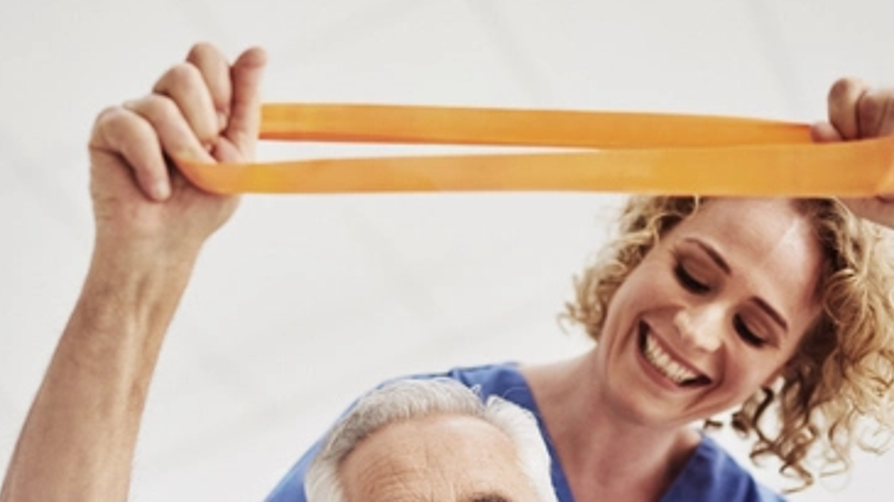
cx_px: 301
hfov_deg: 20.5
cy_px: 437
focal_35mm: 104
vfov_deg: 11.6
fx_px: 2464
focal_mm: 50
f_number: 1.6
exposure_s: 1/500
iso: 320
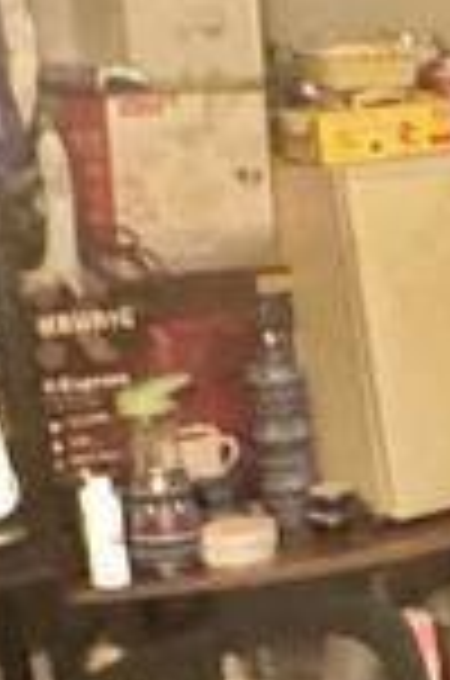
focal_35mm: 99
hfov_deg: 12.2
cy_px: 410
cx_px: 904
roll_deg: +4.4
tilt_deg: -14.0
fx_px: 1865
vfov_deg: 20.6
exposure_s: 1/30
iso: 1250
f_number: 2.2
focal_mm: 2.22
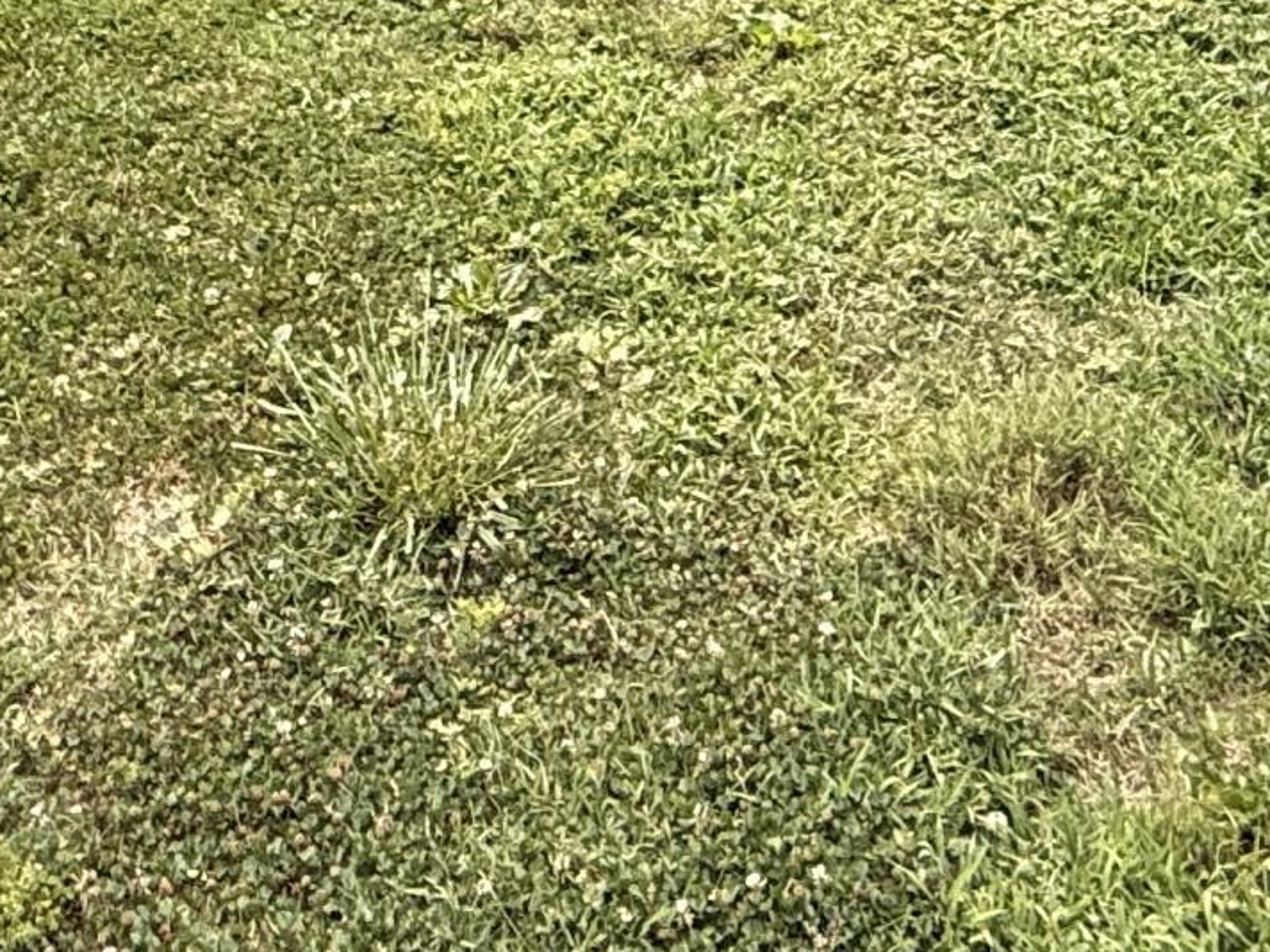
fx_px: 2165
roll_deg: +0.6
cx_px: 487
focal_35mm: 59
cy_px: -872
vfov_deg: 18.2
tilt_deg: +0.8
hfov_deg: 32.6
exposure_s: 1/1285
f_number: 2.2
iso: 64
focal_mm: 2.22
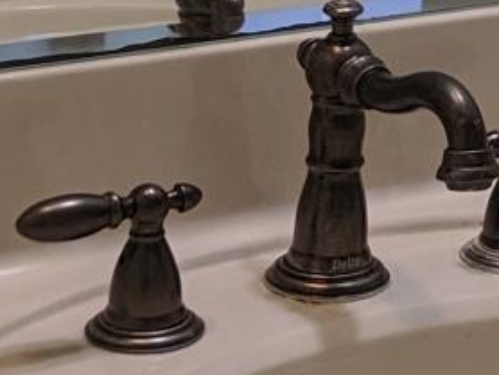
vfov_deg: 7.5
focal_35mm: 194
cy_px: -285
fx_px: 2799
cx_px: 727
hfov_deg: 9.9
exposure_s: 1/120
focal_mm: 4.44
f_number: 1.8
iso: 115
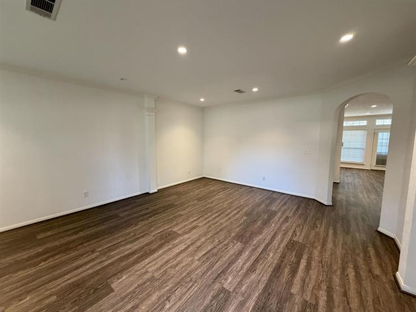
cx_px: 208
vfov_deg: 85.7
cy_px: 156
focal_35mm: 14
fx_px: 168
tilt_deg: -6.0
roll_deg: +0.0
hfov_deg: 102.1
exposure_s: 1/60
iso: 250
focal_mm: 2.22
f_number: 2.2
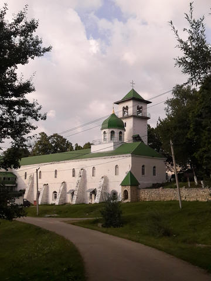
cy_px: 140
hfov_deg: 49.7
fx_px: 228
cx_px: 106
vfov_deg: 63.4
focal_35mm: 28
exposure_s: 1/5848
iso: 200
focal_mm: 3.7
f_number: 1.9
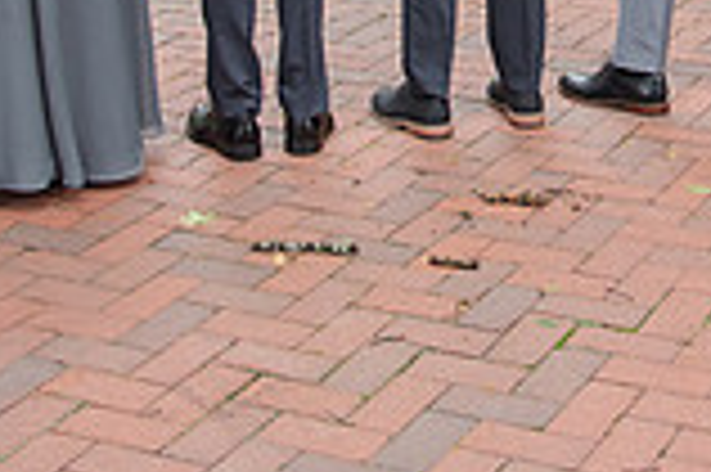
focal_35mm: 97
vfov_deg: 13.0
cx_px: 565
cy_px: -312
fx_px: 1914
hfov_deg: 20.8
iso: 160
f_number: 4
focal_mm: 24
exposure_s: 1/400
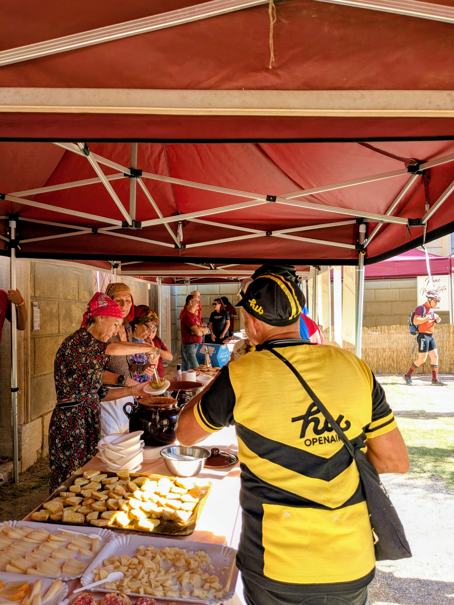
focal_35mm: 27
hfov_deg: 51.4
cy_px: 302
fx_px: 472
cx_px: 227
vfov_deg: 65.3
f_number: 1.73
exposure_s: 1/371
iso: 46
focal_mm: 4.38
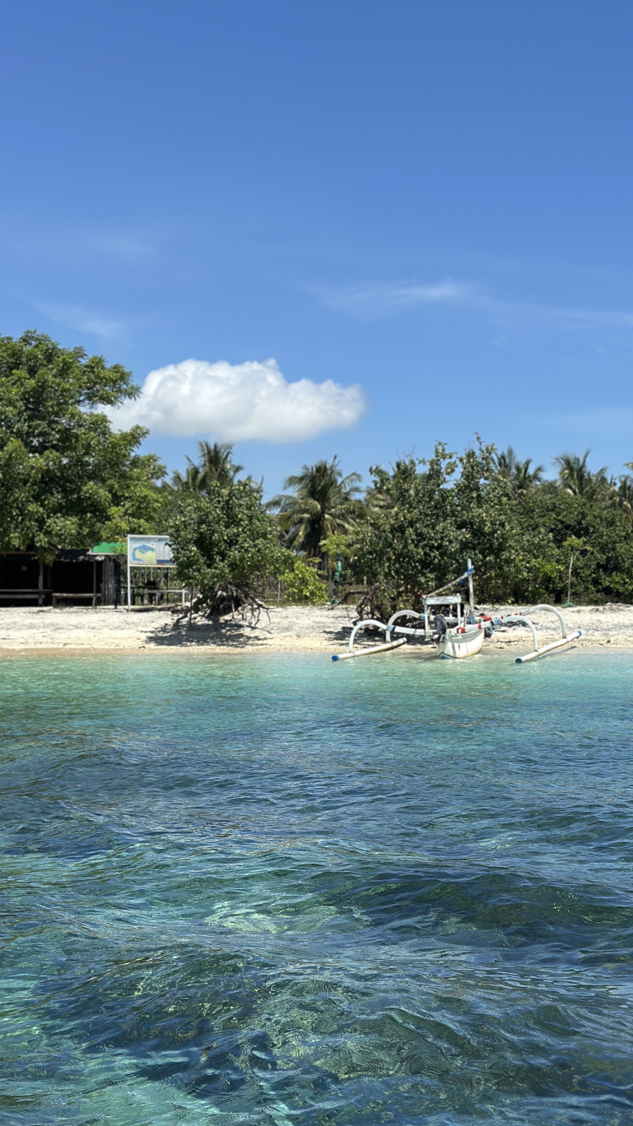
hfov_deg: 21.4
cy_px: 530
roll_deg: -1.3
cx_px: 393
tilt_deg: +1.9
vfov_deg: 37.2
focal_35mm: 56
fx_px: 1671
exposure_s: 1/7634
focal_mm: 6.86
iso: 80
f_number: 1.78
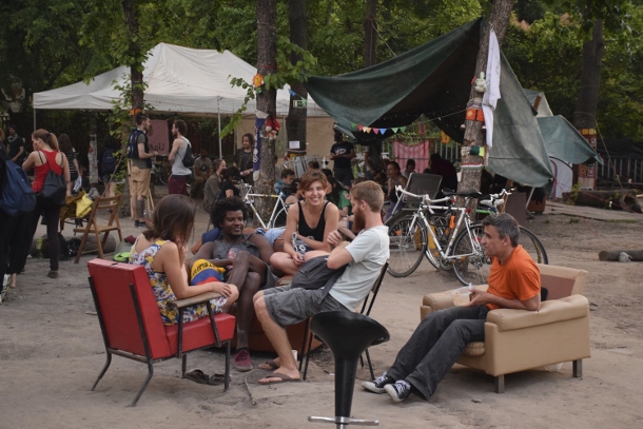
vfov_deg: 23.8
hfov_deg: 35.0
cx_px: 322
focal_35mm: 57
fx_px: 1018
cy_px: 214
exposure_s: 1/60
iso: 2200
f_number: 4.2
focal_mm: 38
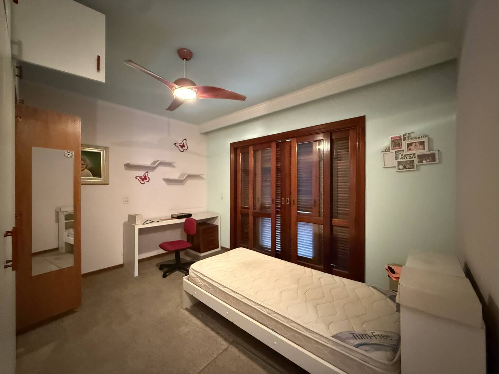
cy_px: 187
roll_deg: -0.6
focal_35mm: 14
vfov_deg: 85.7
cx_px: 250
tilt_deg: +0.8
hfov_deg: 102.1
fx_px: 202
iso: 1600
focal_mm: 2.22
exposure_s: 1/40
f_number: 2.2
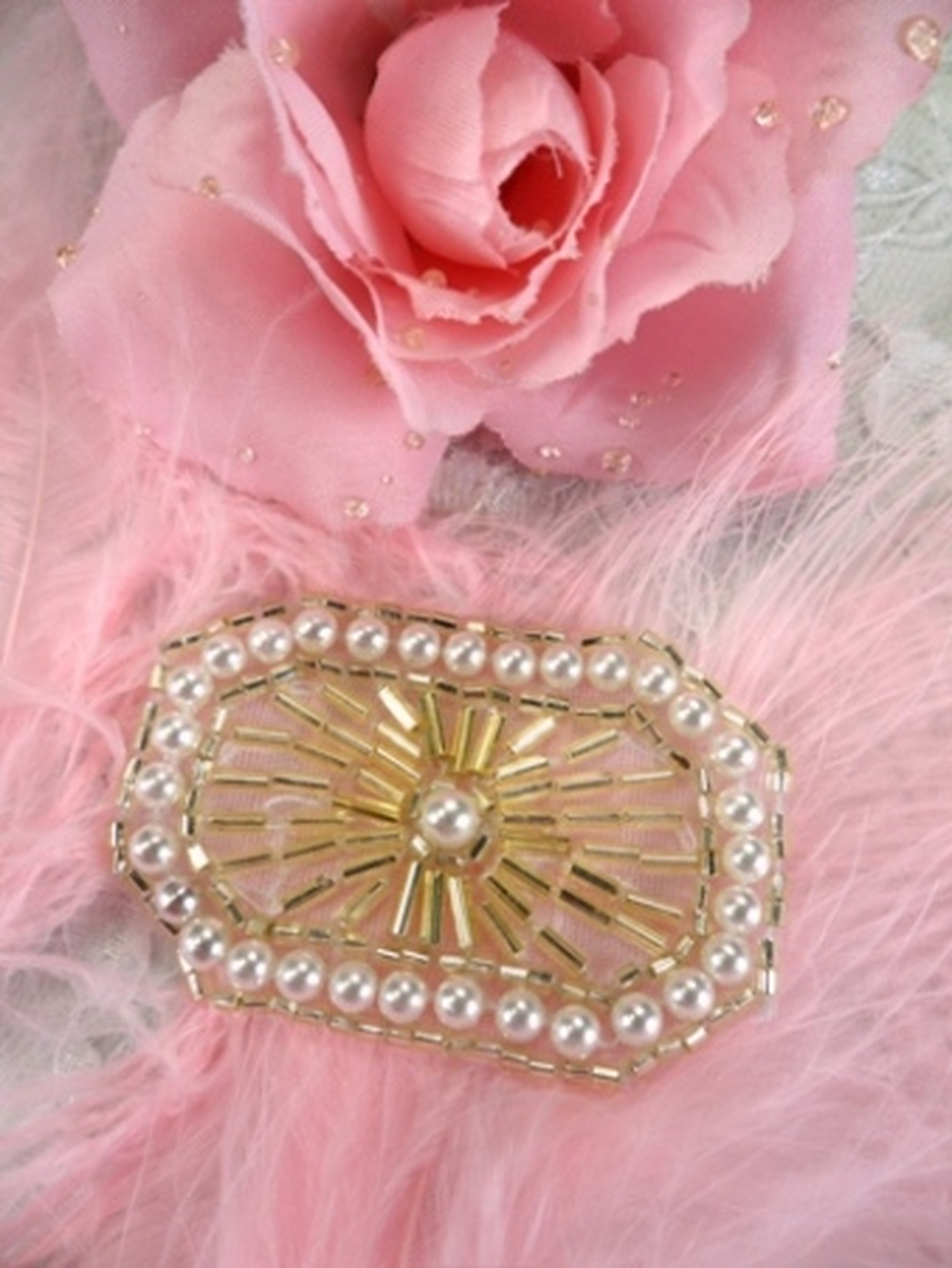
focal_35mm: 27
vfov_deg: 65.3
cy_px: 634
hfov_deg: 51.4
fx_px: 989
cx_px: 476
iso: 80
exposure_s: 1/350
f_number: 3.5
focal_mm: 4.9
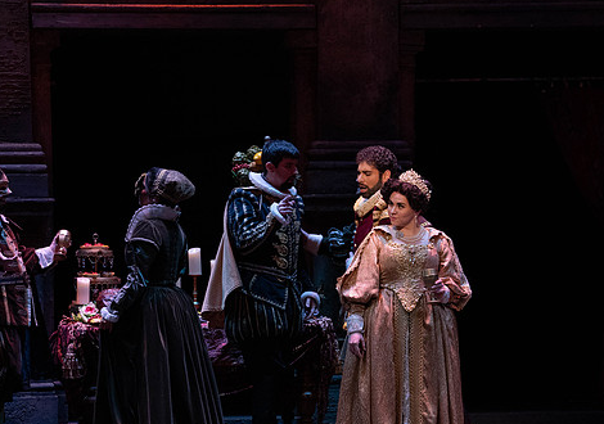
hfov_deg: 7.6
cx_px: 331
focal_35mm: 265
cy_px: 262
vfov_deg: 5.4
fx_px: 4520
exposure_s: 1/250
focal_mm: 200
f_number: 8
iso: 5000
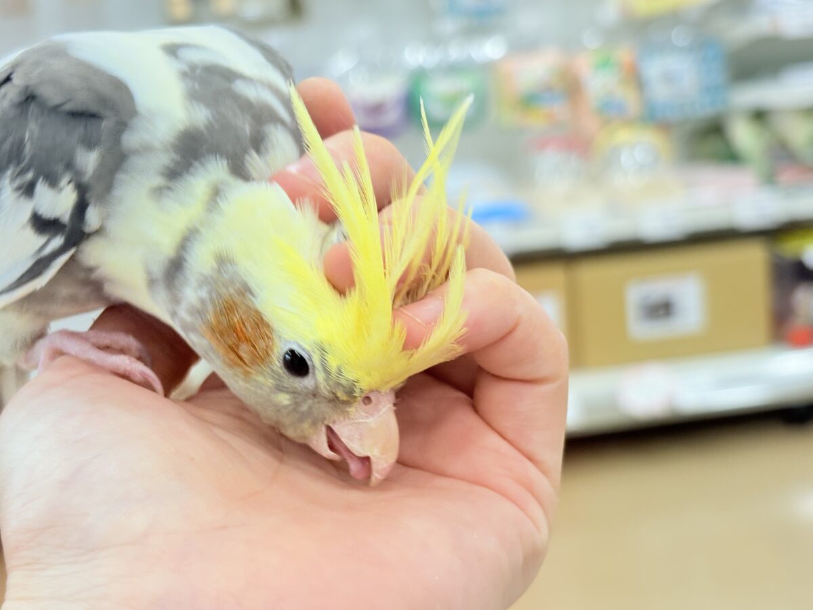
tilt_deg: -10.6
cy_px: 305
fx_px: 1221
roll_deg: +5.5
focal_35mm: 52
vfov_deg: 28.0
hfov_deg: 36.8
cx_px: 406
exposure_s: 1/100
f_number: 1.6
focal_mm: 5.96
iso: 100
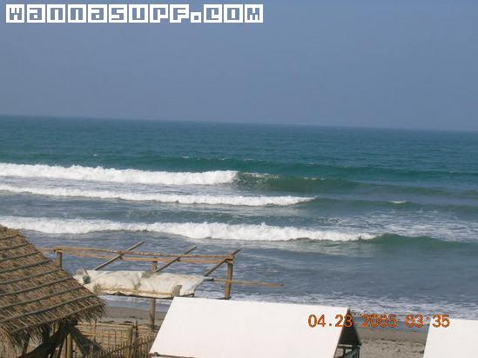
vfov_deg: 14.1
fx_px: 1450
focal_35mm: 105
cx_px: 239
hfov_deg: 18.7
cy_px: 179
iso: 50
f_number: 8.2
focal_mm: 16.2
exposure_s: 1/241
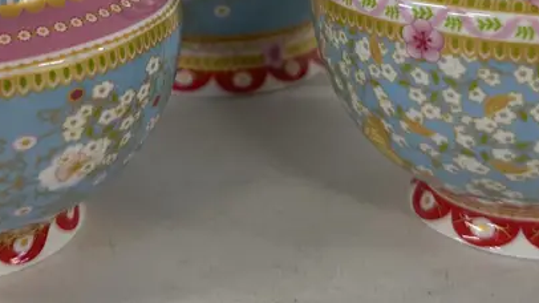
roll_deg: +0.2
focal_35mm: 66
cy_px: -186
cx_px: 267
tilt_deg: -6.0
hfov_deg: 31.9
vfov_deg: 16.2
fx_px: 943
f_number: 1.78
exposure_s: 1/100
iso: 125
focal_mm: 6.86
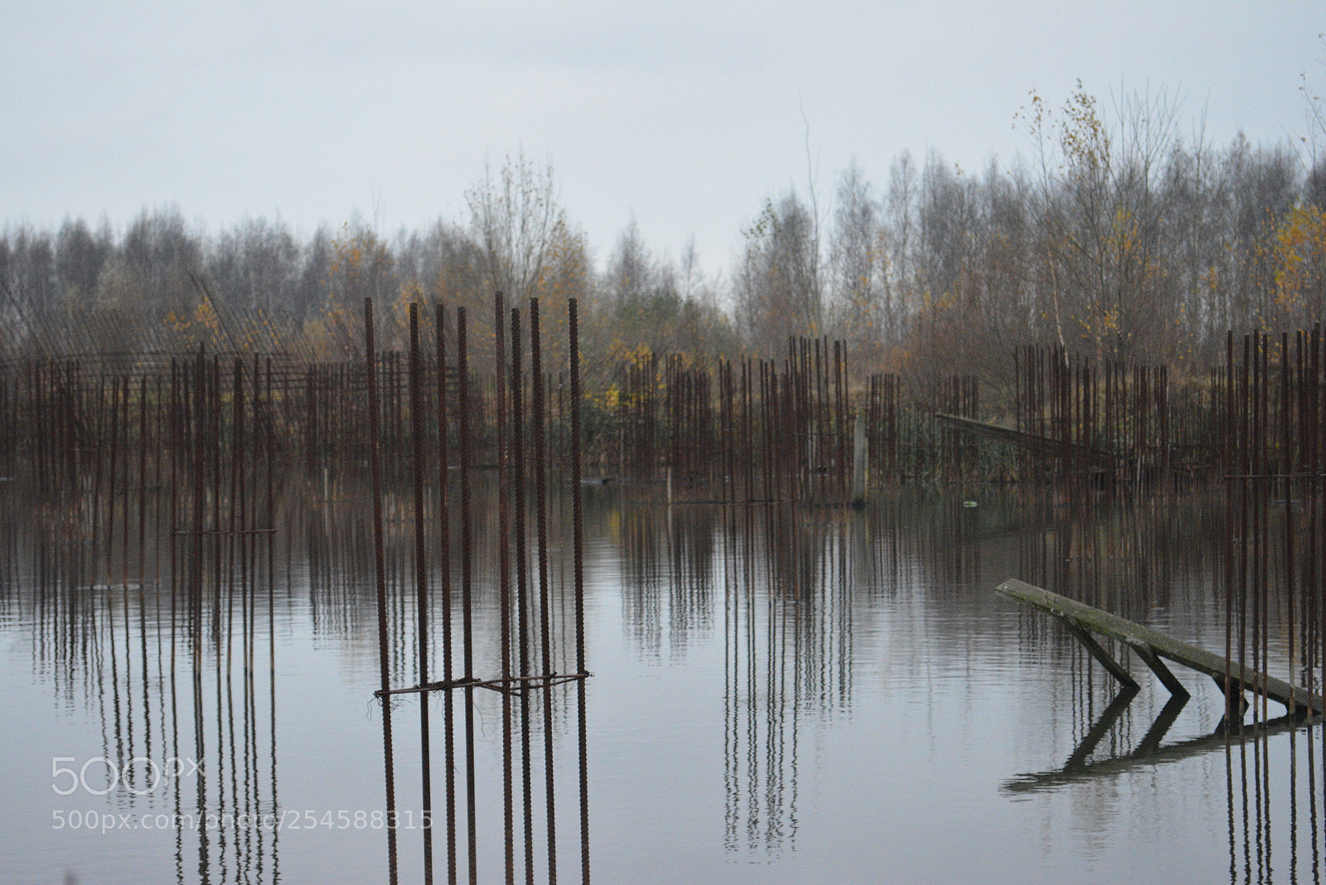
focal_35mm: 82
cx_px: 663
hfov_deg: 24.6
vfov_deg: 16.6
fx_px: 3040
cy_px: 442
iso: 3200
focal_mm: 55
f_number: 5.6
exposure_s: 1/80
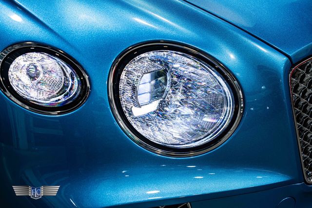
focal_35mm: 70
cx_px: 156
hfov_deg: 28.8
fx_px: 607
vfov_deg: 19.5
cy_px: 104
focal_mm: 70
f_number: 4.5
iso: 1600
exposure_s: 1/125
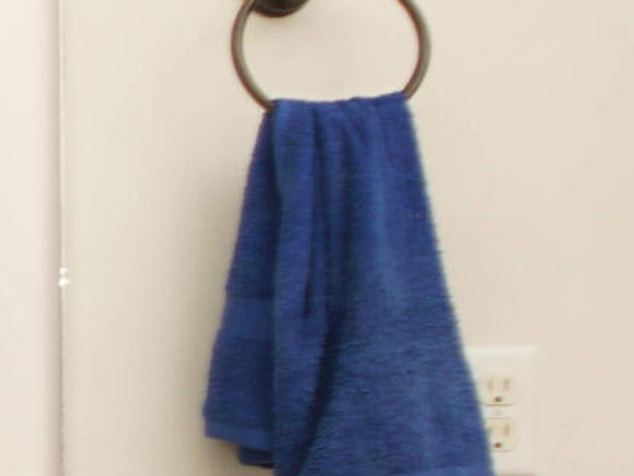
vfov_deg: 12.2
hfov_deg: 11.0
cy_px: 496
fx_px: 2198
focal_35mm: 120
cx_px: -1237
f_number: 4.5
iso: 100
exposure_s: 1/60
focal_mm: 12
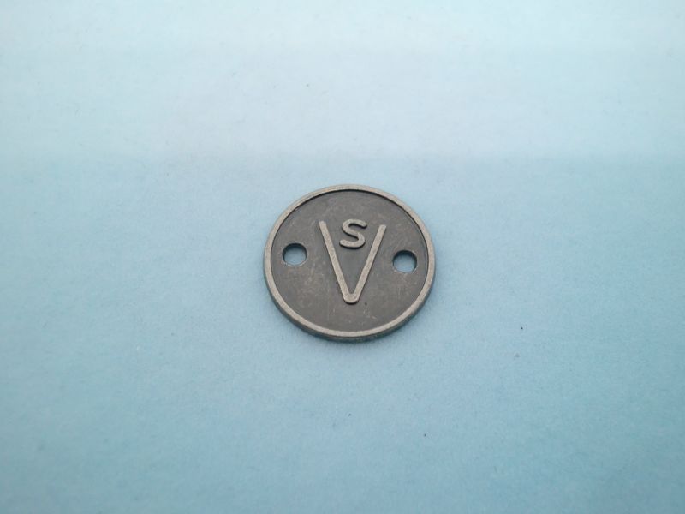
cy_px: 257
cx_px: 342
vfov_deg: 41.8
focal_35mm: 34
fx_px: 673
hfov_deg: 54.0
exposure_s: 1/80
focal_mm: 5.58
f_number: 2.8
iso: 200
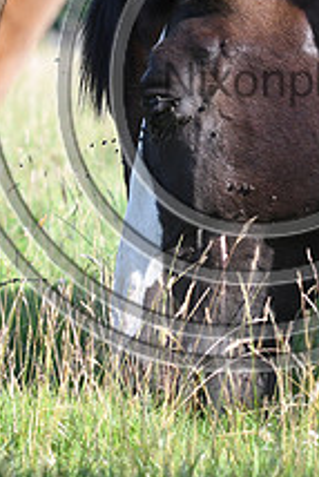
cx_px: 206
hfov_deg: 4.8
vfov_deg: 7.2
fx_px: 3768
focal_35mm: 284
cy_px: 45
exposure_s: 1/1250
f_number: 3.5
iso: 320
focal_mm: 70
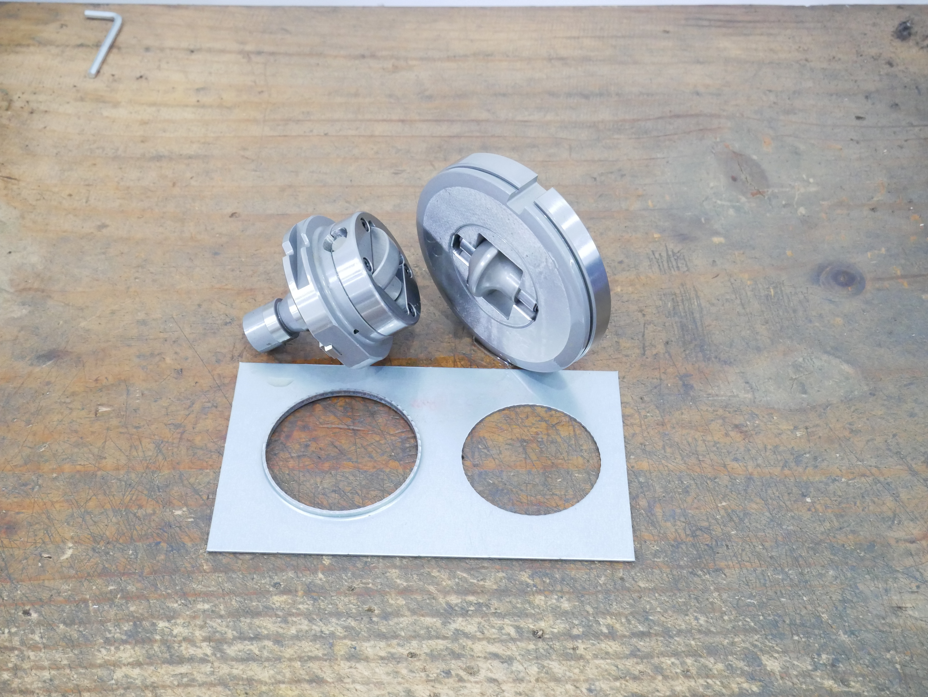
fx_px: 1234
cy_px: 348
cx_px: 464
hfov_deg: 41.2
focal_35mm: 46
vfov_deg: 31.5
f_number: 6.3
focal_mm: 23
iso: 3200
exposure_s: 1/20
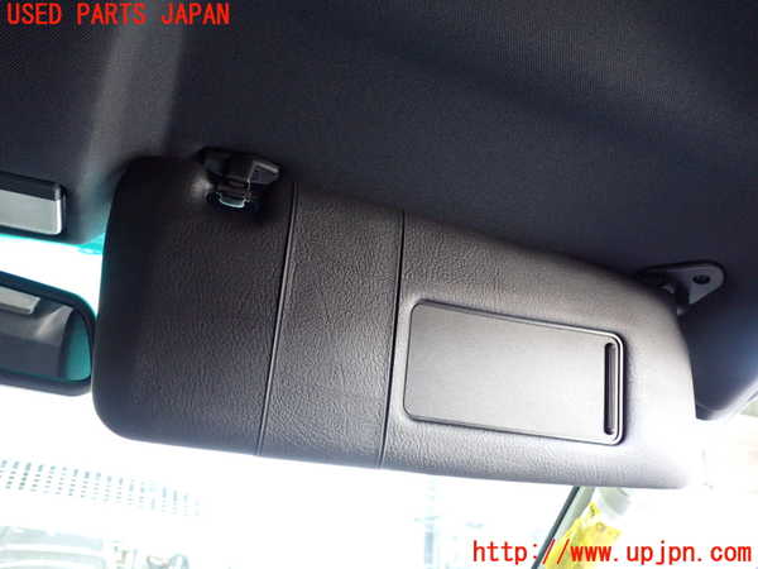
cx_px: 379
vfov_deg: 46.8
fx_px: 657
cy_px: 284
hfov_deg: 60.0
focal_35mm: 30
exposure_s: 1/30
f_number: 2.3
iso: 640
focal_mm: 5.4
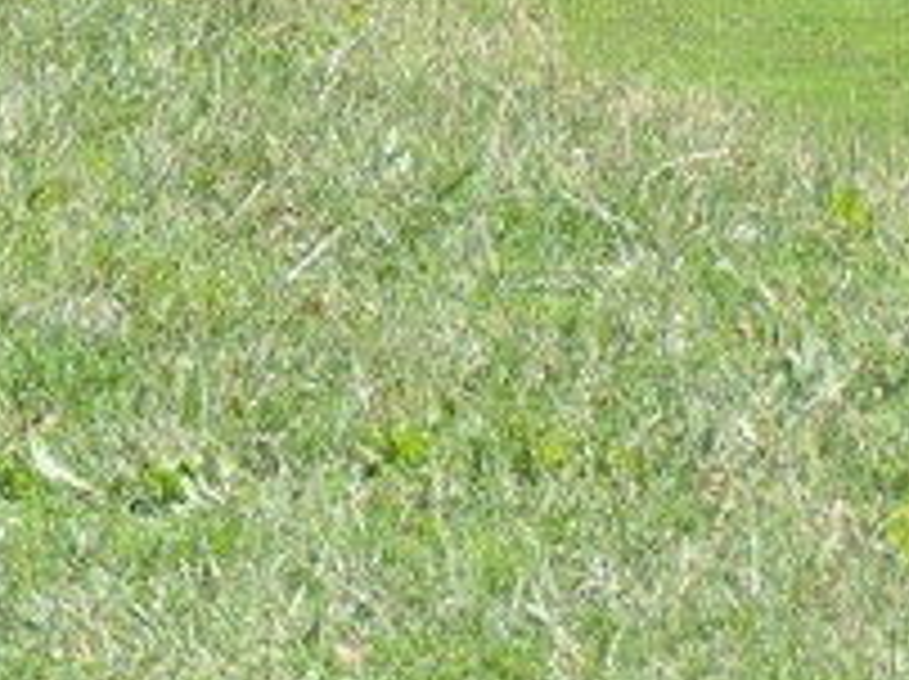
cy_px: -995
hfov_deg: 4.4
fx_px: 11645
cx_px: -410
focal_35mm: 444
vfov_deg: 3.3
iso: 80
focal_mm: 12.4
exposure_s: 1/320
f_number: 3.9
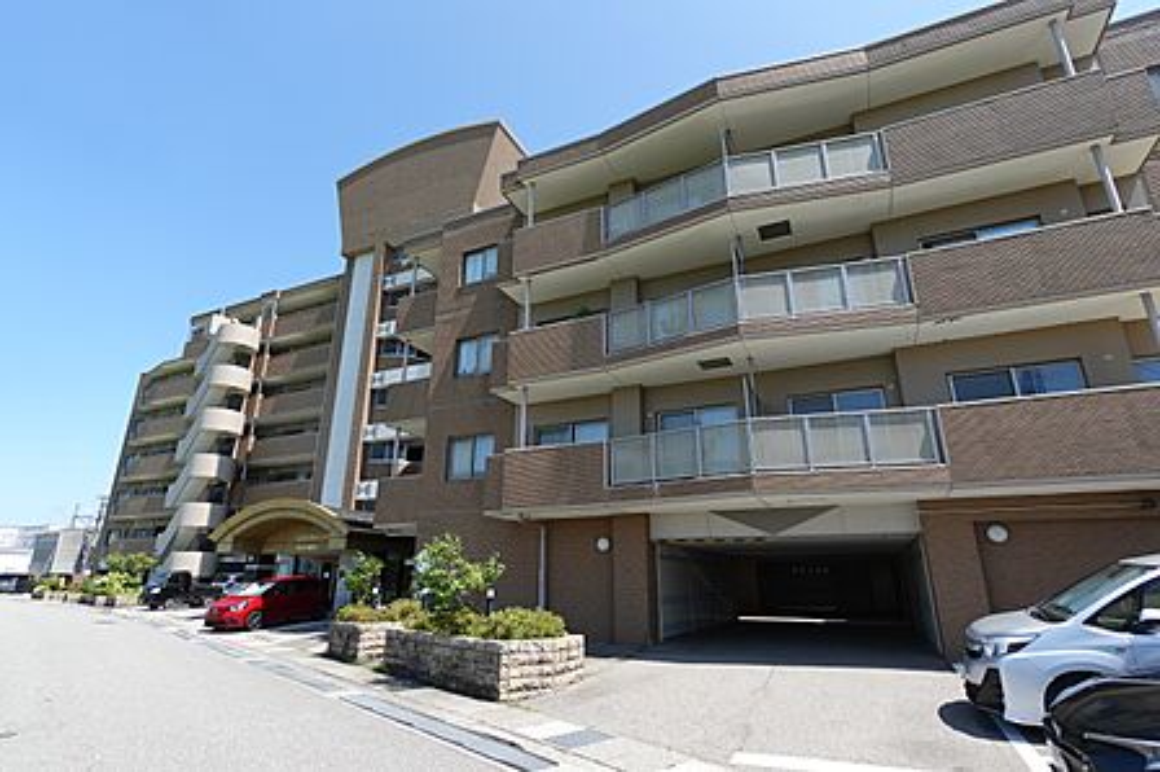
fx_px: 580
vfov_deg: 67.3
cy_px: 386
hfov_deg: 90.0
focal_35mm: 18
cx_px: 580
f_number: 4
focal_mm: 6.9
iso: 125
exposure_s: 1/500
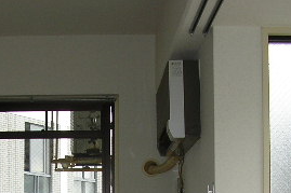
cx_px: 47
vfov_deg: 14.0
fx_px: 759
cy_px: 240
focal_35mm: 94
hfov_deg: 21.4
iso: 50
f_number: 2.9
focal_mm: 5.8
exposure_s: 1/178
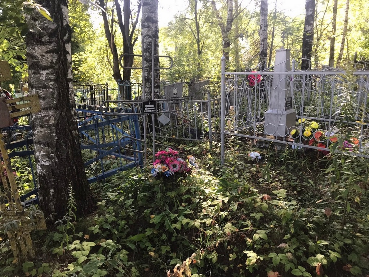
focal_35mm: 28
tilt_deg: -11.3
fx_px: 298
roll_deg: -0.8
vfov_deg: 49.7
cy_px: 138
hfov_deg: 63.4
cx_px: 184
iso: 32
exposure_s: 1/100
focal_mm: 3.99
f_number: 1.8
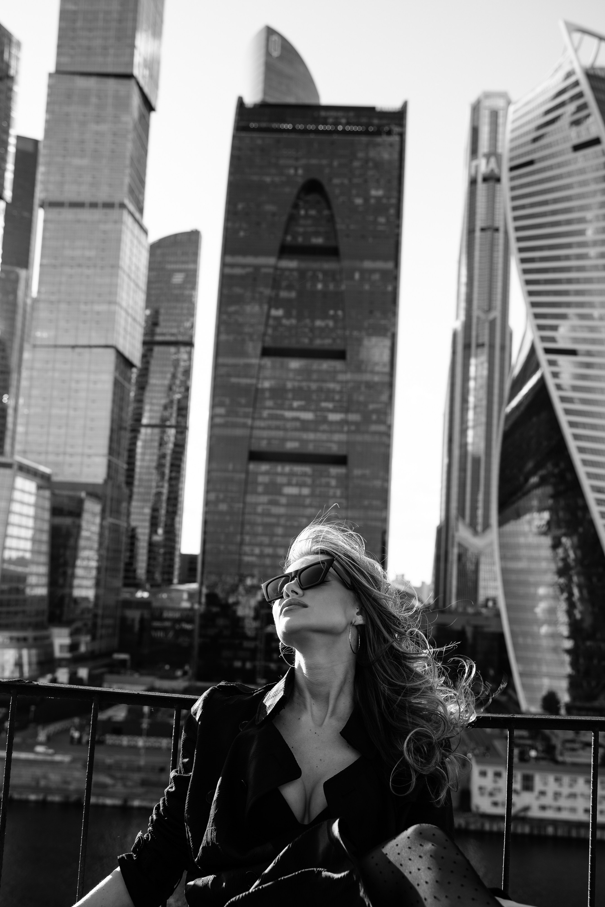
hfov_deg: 30.5
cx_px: 297
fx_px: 1109
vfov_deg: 44.5
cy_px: 446
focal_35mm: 44
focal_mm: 43
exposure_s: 1/320
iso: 100
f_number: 5
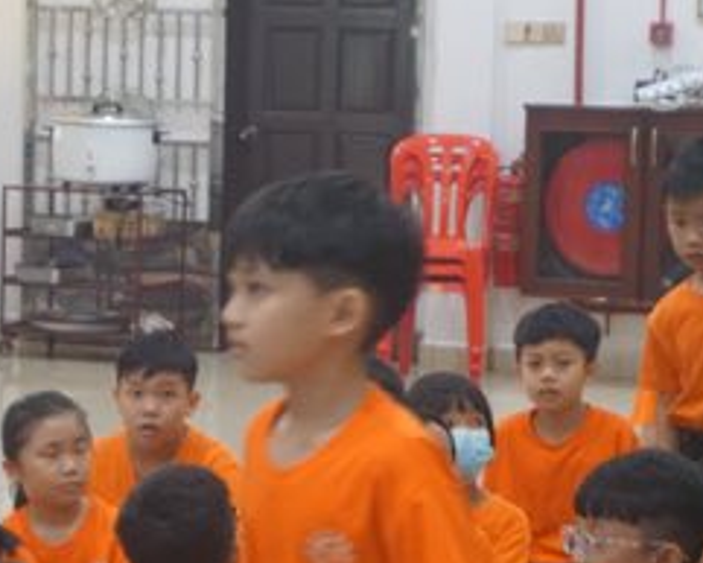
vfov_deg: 11.0
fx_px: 2914
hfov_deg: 13.8
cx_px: 330
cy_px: 391
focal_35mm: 140
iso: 3200
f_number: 5.6
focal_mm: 50
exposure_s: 1/80
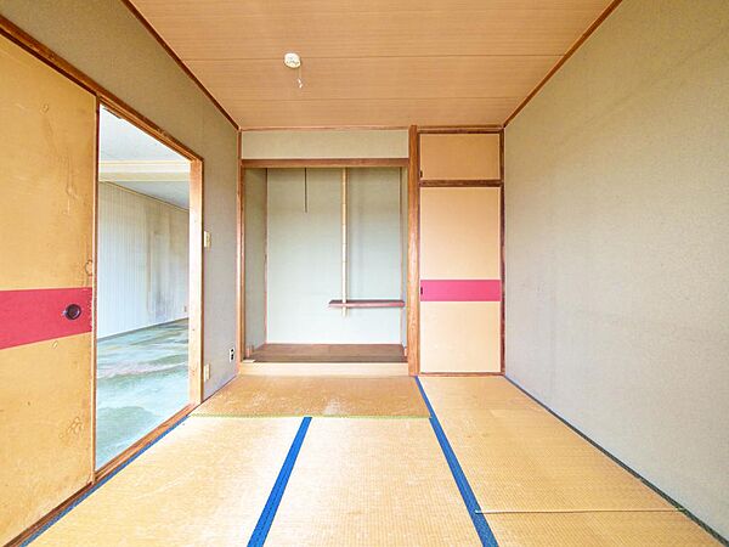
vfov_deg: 85.7
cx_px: 364
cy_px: 274
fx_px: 295
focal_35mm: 14
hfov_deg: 102.1
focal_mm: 7
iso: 400
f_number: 4
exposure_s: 1/60
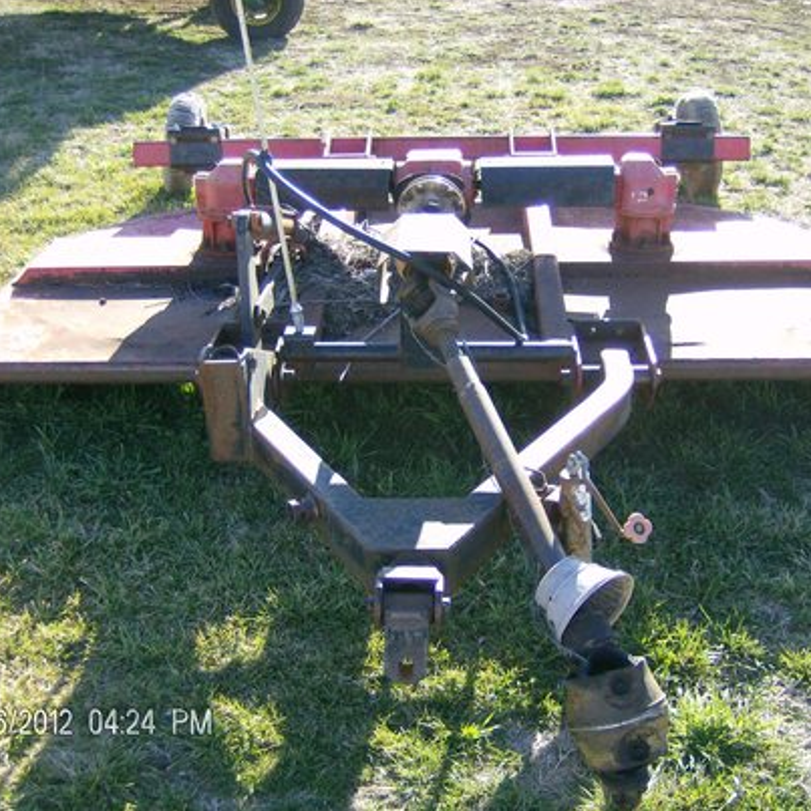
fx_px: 1140
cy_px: 404
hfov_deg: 39.2
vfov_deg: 39.2
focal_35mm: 43
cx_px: 429
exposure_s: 1/317
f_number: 2.8
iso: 100
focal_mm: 6
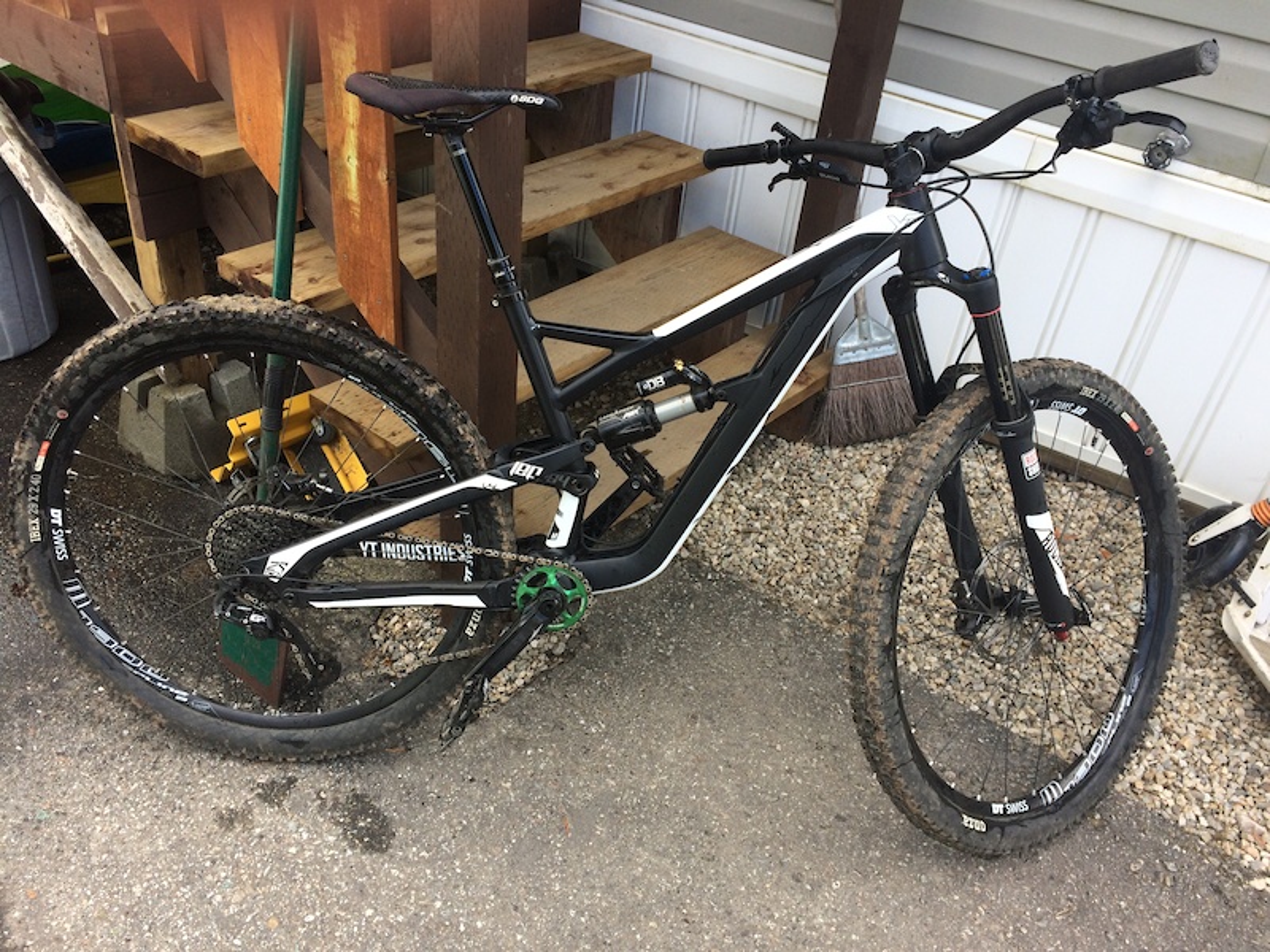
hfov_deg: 61.7
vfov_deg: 48.2
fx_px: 1064
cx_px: 635
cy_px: 476
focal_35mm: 29
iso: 32
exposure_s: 1/351
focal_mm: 4.15
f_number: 2.2
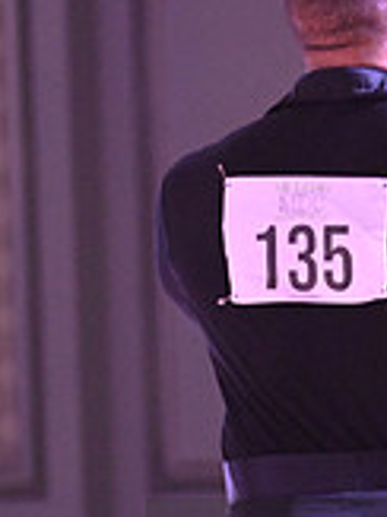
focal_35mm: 616
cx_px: 585
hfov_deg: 2.4
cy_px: 606
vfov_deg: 3.2
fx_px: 9194
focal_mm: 180
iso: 5000
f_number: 5
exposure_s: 1/400
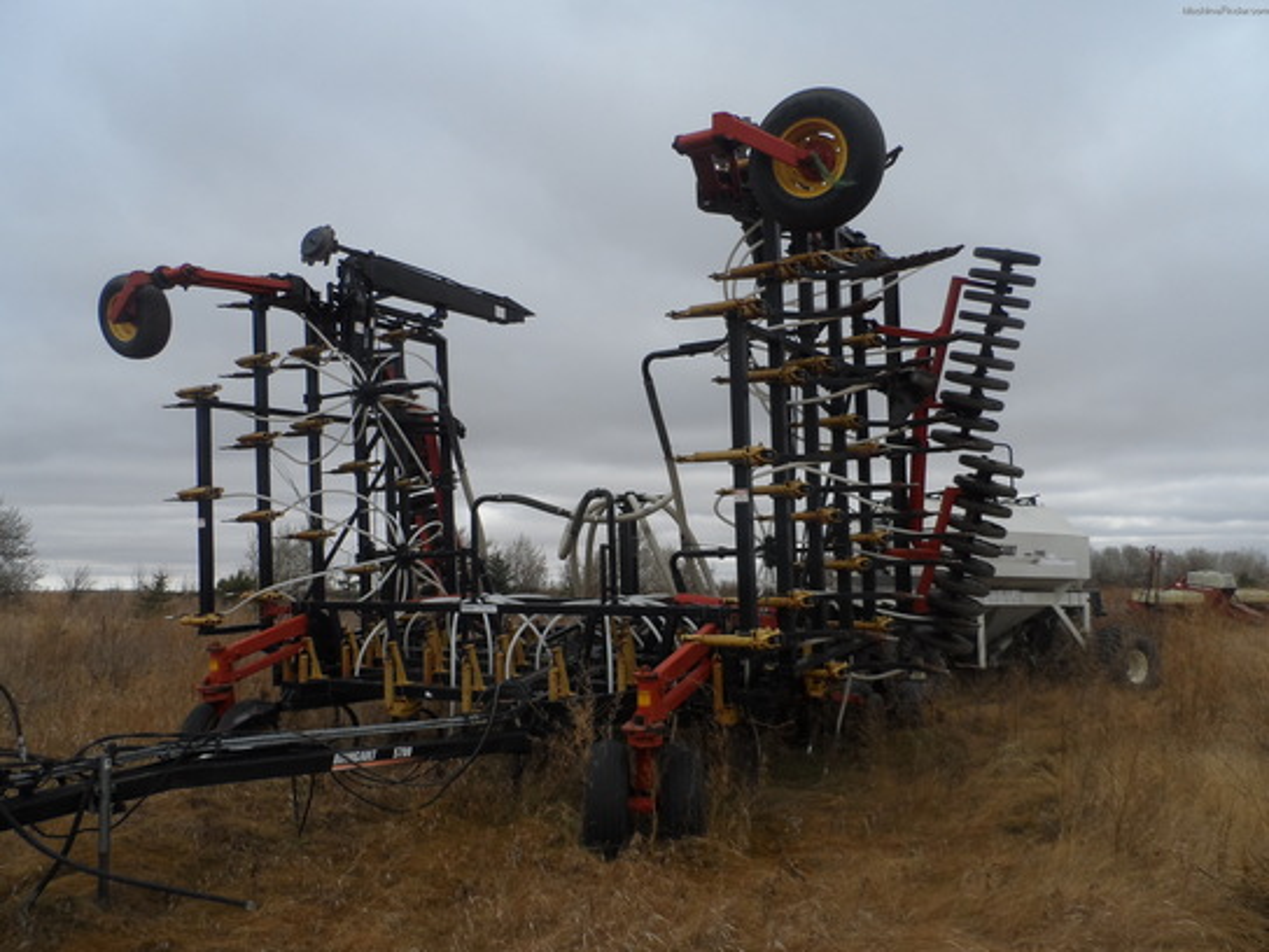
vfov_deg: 56.8
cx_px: 634
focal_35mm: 24
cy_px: 476
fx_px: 880
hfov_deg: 71.6
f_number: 3.2
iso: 80
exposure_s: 1/500
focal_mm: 4
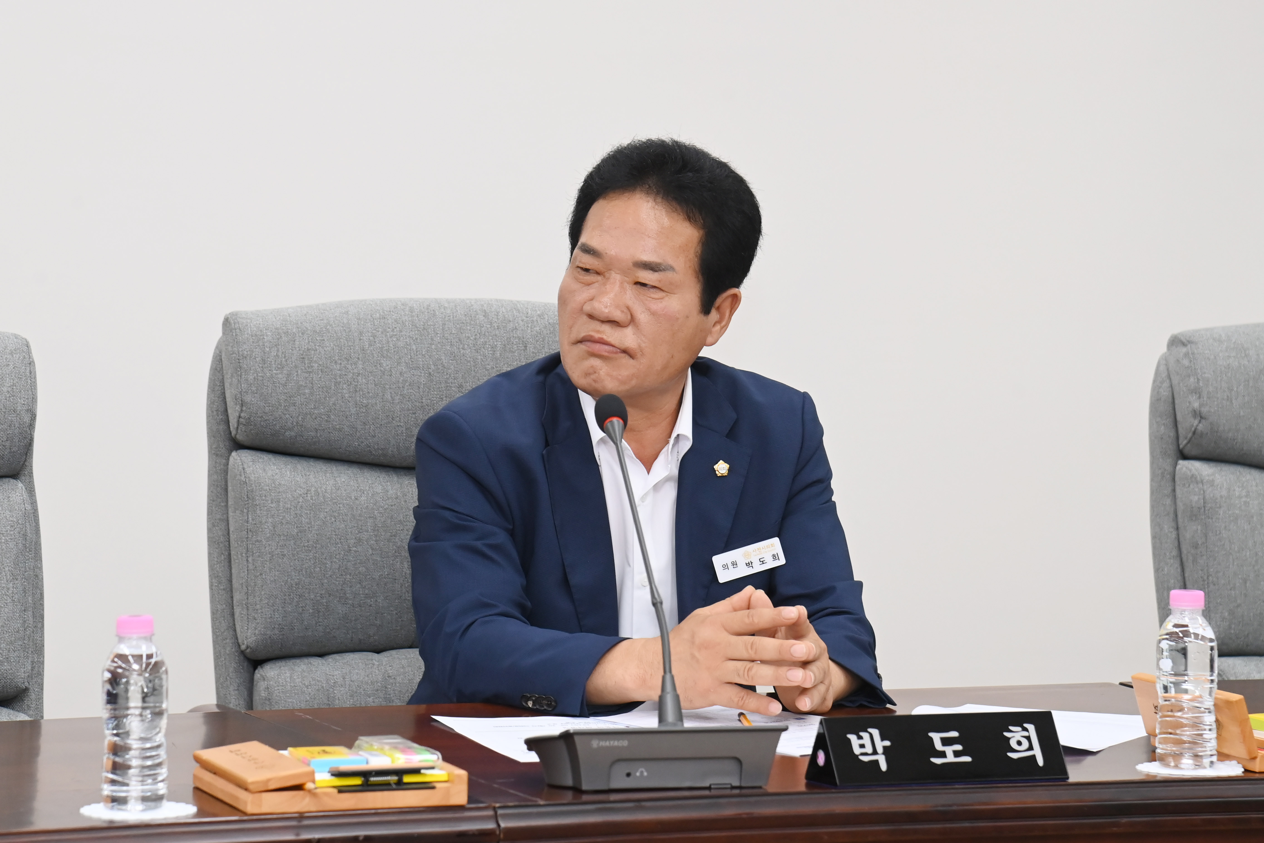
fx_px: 4213
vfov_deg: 11.4
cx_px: 632
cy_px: 422
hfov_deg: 17.1
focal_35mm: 120
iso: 2500
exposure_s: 1/250
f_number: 6.3
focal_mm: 120
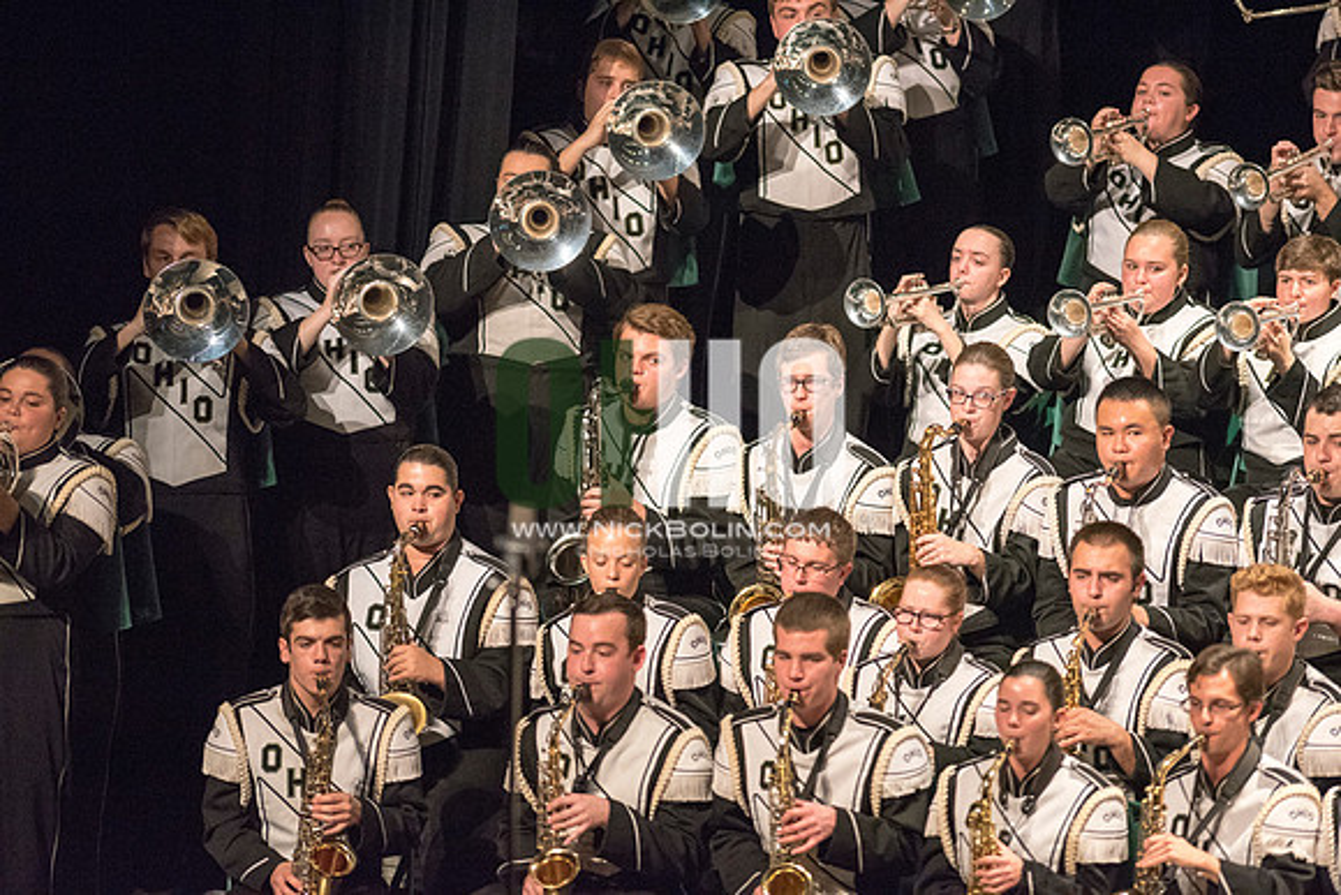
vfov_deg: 4.6
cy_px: 448
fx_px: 11177
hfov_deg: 6.9
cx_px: 670
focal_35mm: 300
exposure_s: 1/500
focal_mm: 300
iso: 4000
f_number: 2.8
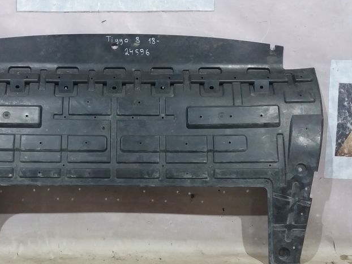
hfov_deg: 41.5
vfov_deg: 32.0
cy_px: 173
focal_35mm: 45
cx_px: 115
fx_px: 458
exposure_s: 1/20
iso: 160
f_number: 1.9
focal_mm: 3.7
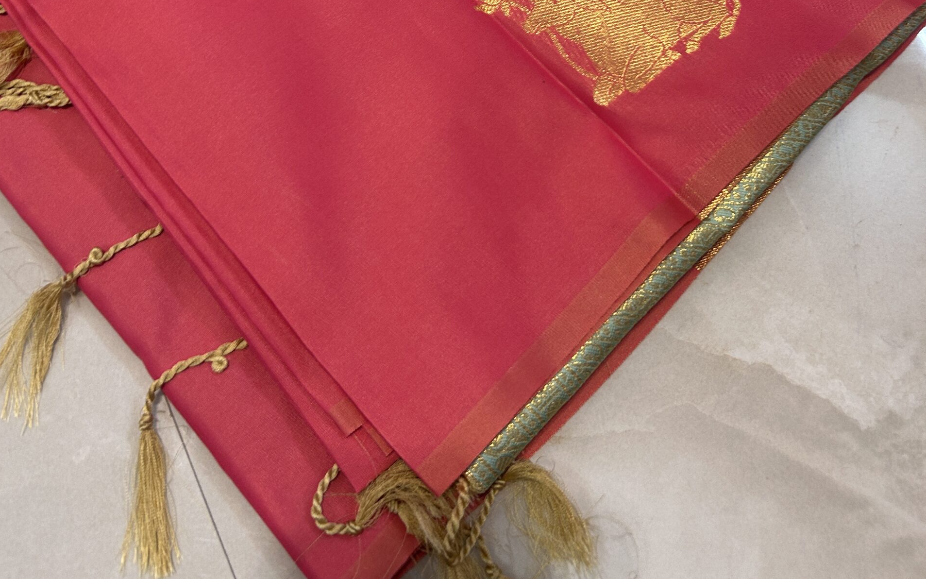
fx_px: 934
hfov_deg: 52.7
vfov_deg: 32.1
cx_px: 463
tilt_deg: -64.5
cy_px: 17
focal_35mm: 37
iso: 100
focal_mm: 5.7
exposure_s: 1/50
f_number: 1.5
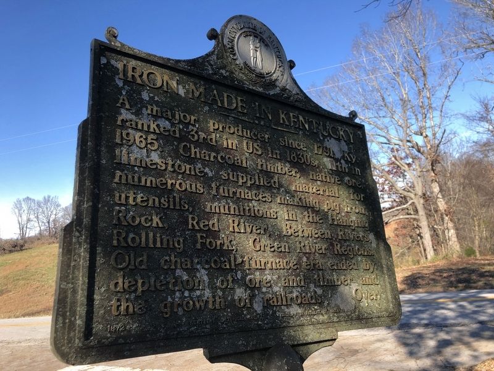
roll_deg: +4.9
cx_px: 247
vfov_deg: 49.7
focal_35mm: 28
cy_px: 186
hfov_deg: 63.4
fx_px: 400
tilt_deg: +9.1
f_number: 1.8
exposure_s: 1/674
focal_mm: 4
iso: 20
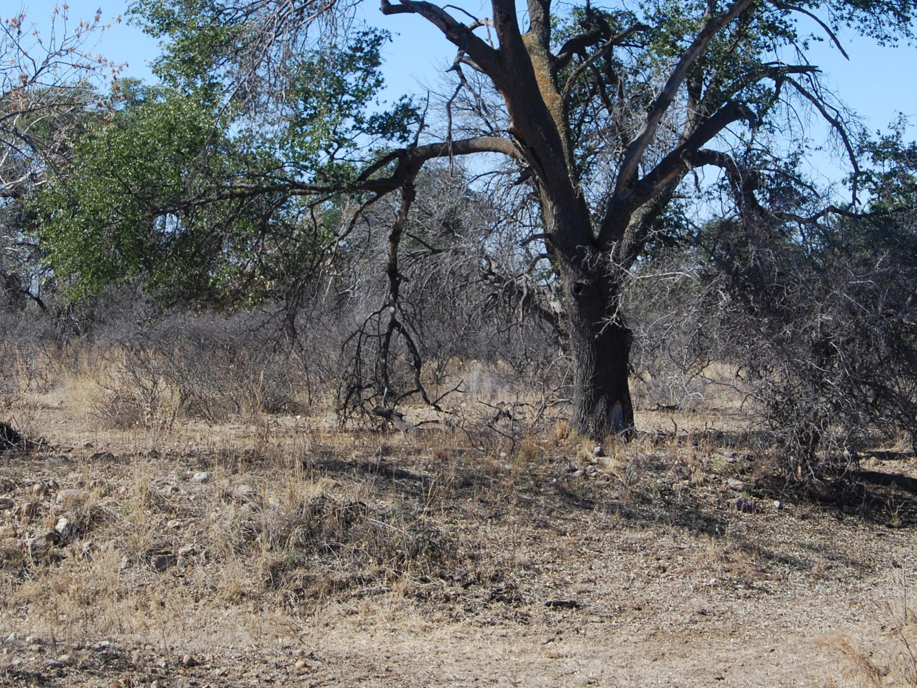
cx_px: 433
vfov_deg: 17.1
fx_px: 2278
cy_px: 158
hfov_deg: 22.8
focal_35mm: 86
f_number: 7.1
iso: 100
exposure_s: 1/160
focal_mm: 34
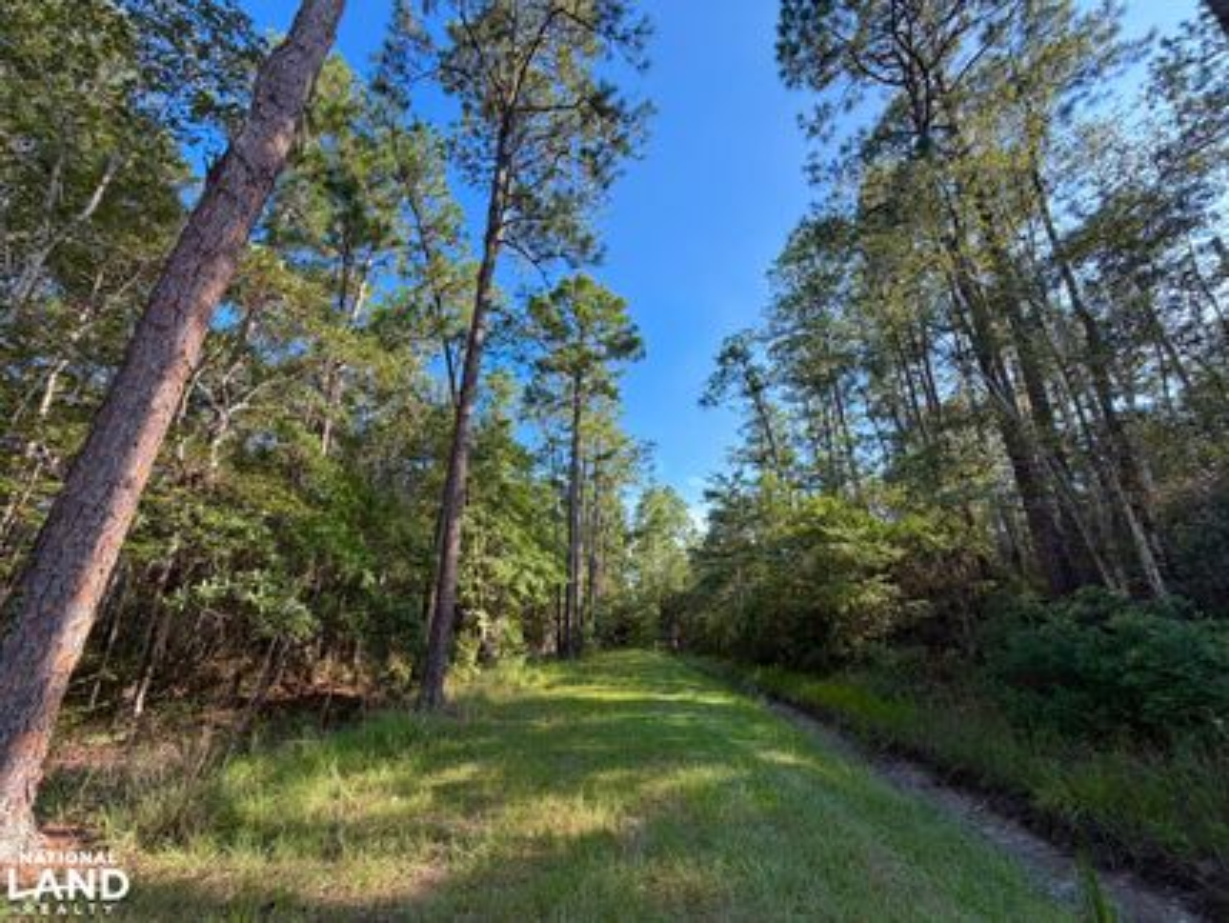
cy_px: 462
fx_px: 497
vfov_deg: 85.7
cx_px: 614
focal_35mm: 14
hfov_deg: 102.0
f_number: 2.2
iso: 50
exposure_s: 1/170
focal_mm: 2.22
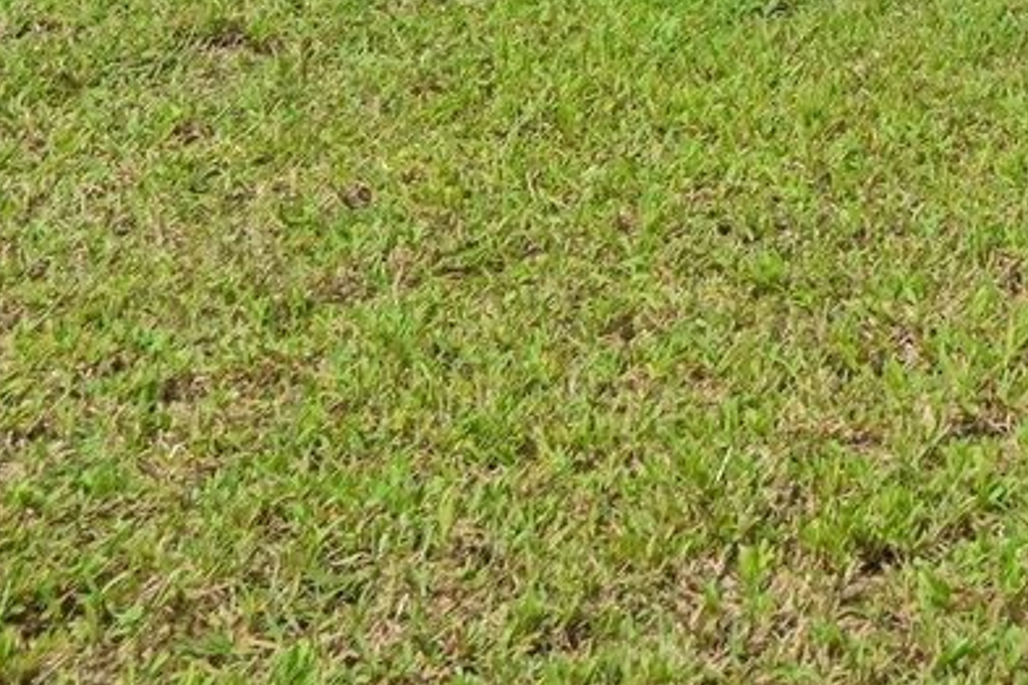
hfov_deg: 15.2
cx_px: 1551
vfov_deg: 9.9
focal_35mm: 125
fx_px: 3569
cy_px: -825
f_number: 8
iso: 100
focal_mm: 24
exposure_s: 1/500
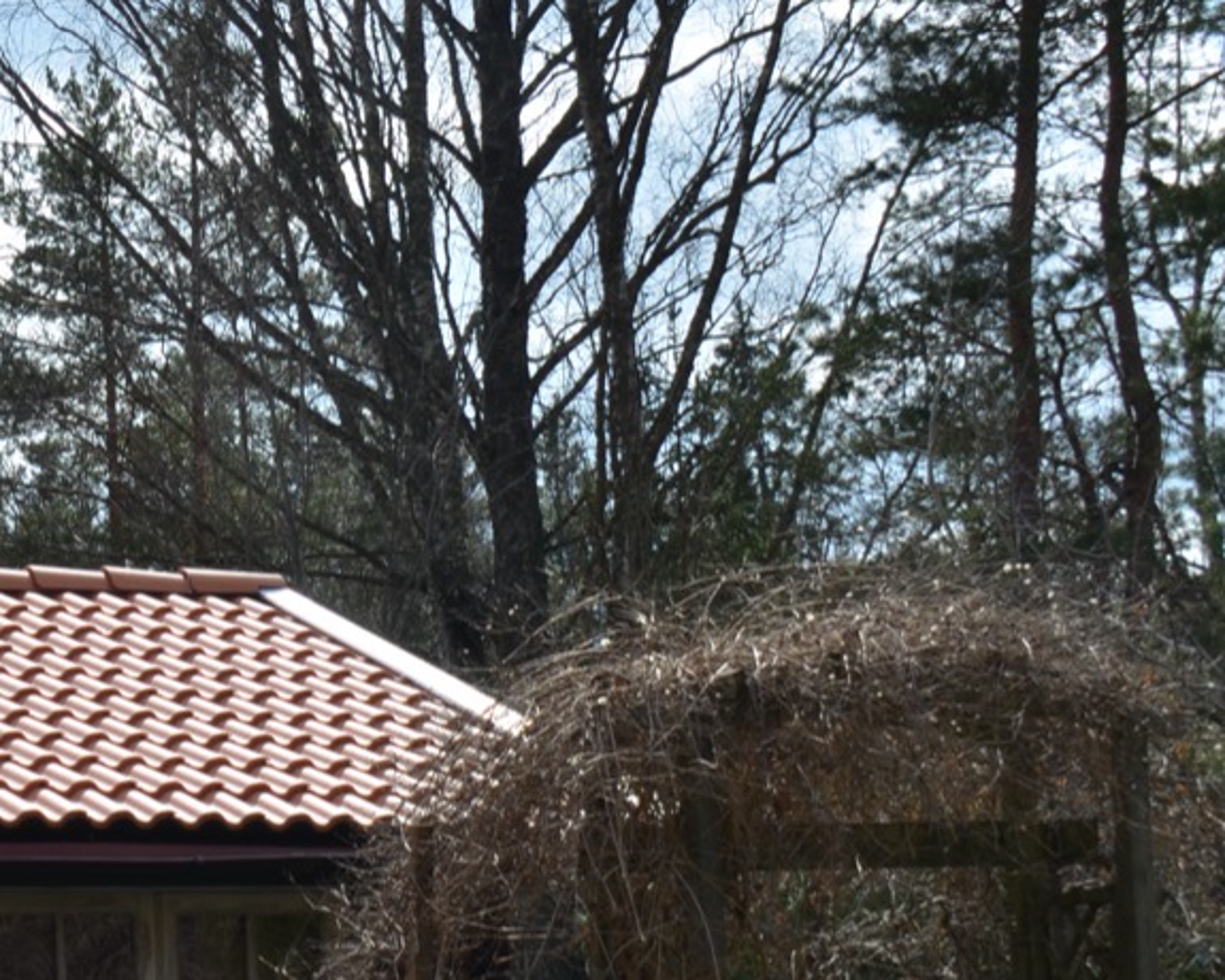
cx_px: -205
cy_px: 576
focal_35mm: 125
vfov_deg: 12.3
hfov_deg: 14.9
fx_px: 4532
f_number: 8
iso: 100
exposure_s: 1/250
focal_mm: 32
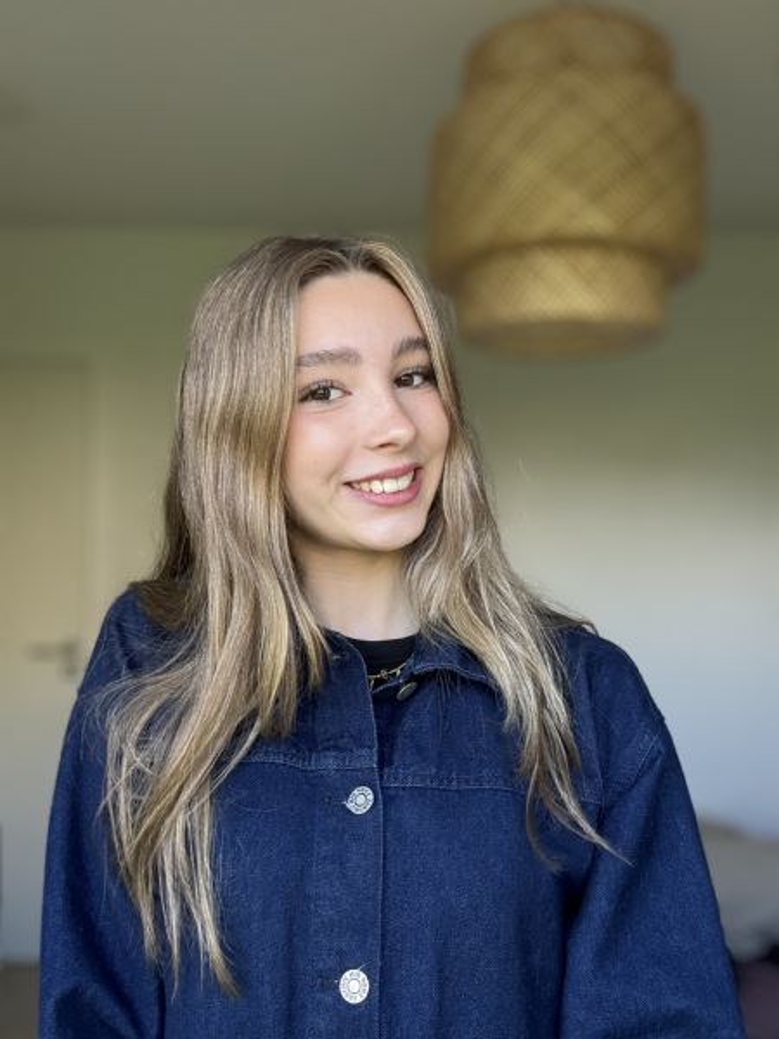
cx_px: 390
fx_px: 900
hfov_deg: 46.8
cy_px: 520
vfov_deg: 60.0
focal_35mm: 30
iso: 40
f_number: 1.9
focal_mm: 2.69
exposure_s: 1/121
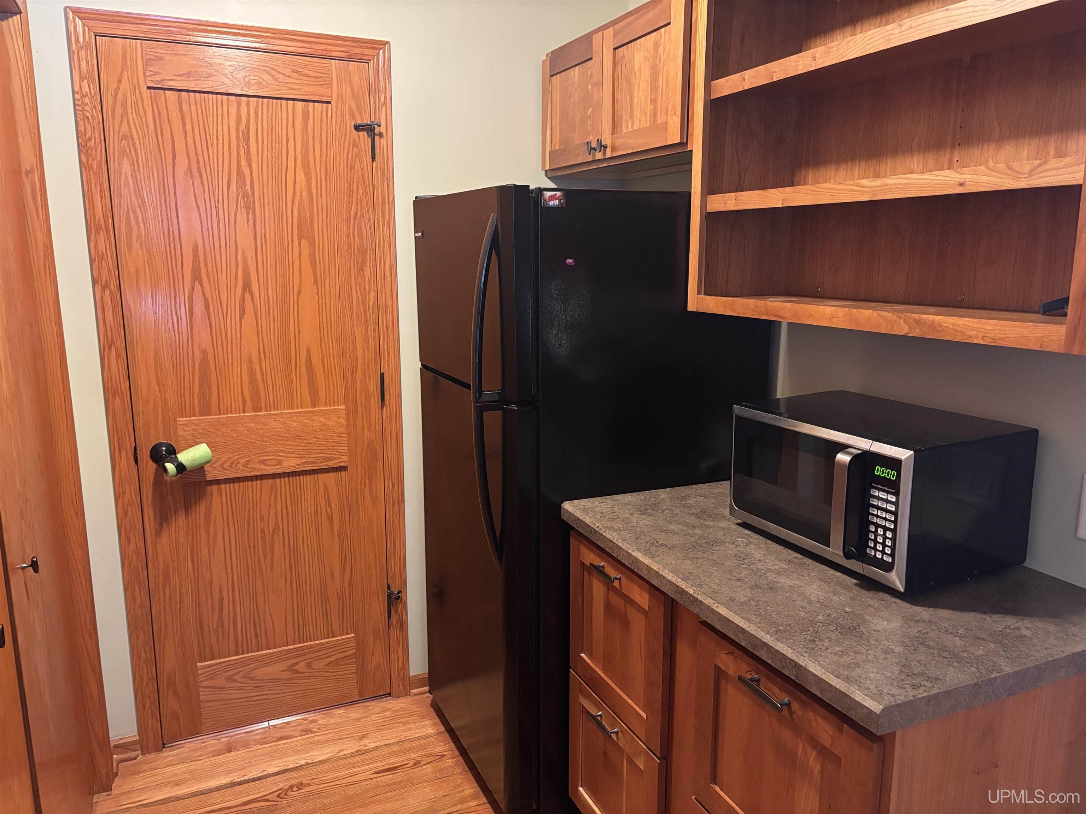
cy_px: 407
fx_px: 816
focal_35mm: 26
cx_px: 543
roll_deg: -0.6
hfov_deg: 67.3
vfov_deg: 53.1
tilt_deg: -12.1
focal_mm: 5.96
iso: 500
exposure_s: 1/30
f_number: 1.6
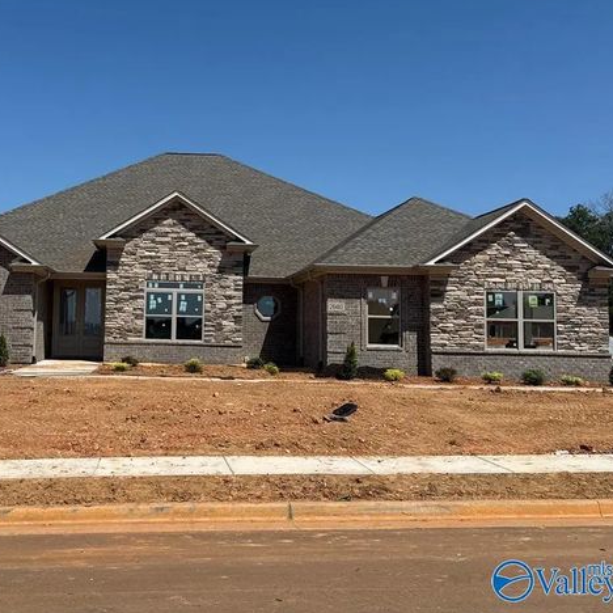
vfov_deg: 55.6
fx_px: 581
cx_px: 232
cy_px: 303
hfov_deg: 55.0
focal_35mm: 29
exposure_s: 1/6711
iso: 80
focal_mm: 6.76
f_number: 1.78
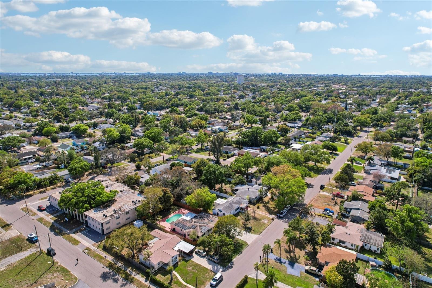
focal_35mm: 22
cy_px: 144
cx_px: 216
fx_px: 264
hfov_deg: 78.6
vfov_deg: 57.2
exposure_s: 1/2500
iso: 110
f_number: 2.8
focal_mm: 8.4
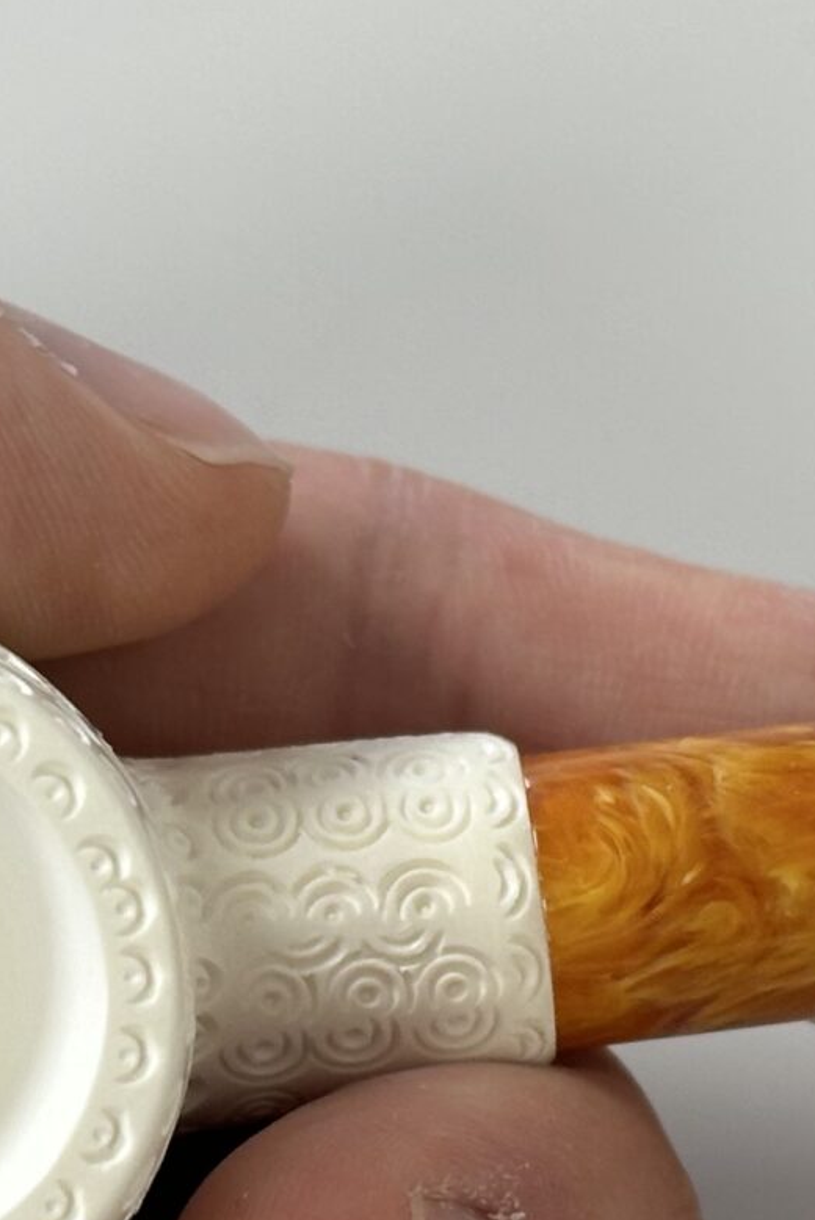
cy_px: 783
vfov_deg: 12.5
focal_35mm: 164
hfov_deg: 8.3
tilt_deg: -56.9
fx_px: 5564
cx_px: 738
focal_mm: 6.86
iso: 125
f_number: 1.78
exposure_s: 1/100
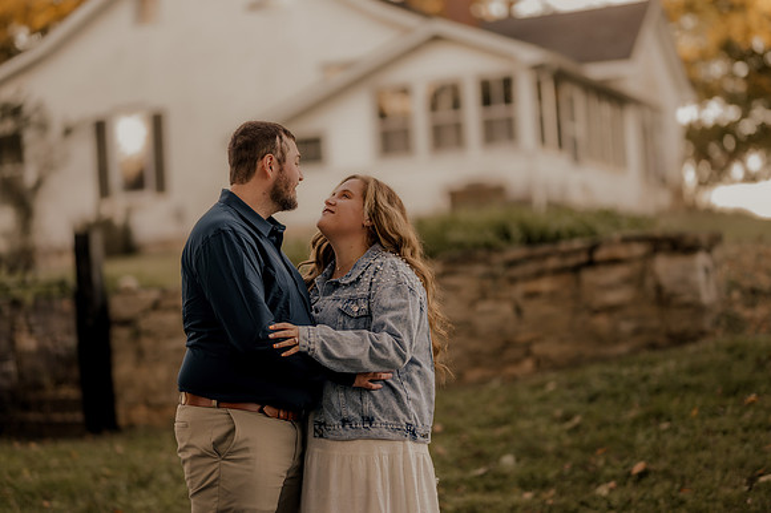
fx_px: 1819
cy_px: 256
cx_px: 386
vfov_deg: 16.1
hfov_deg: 23.9
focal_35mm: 85
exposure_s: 1/100
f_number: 1.4
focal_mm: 85
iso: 50
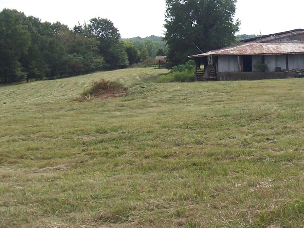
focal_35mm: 82
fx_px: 720
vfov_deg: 17.9
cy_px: 52
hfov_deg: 23.0
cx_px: 292
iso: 64
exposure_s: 1/320
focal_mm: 6.4
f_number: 3.9
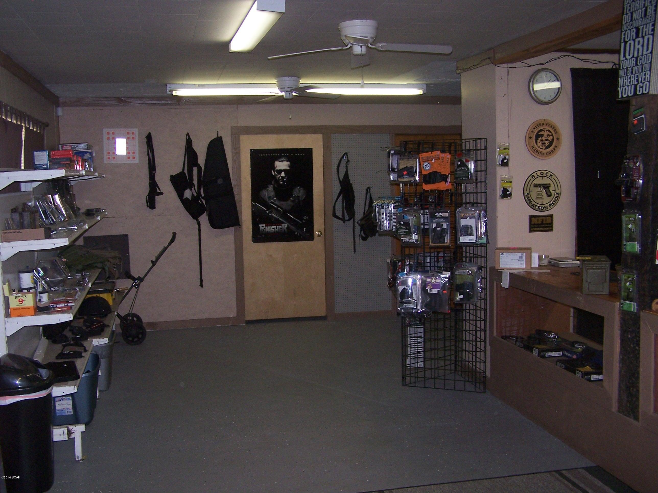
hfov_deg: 49.0
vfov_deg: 37.7
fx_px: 722
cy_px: 246
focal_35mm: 38
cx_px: 329
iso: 140
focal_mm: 6.3
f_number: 2.8
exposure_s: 1/60
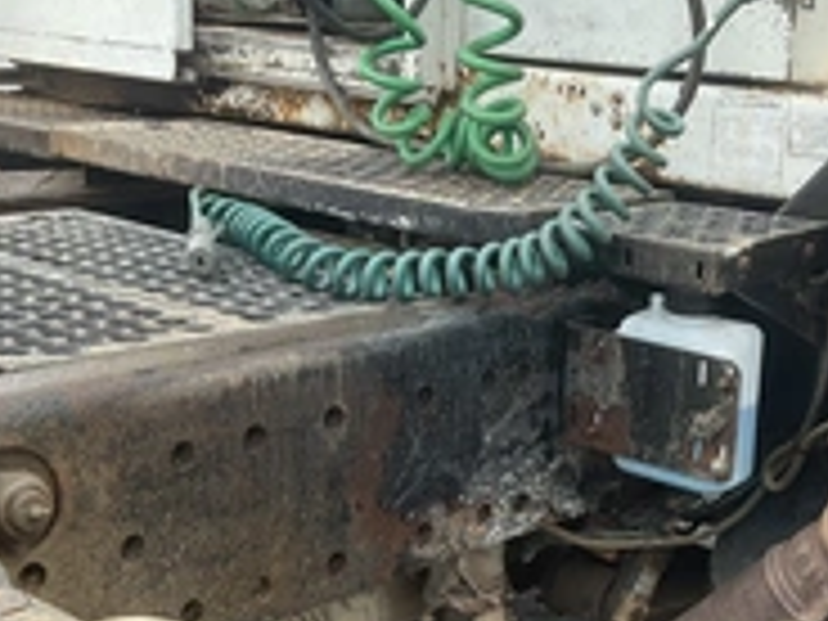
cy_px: 544
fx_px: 1507
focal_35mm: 63
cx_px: 594
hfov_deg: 30.3
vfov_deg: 22.8
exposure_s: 1/122
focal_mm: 3
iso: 25
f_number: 1.8
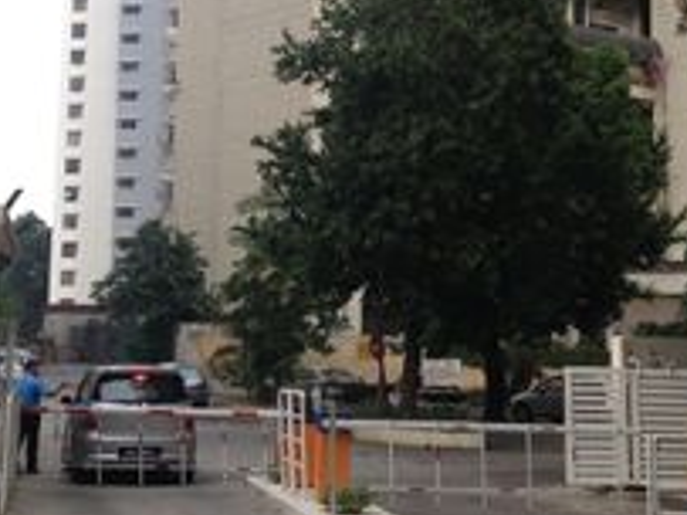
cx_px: 286
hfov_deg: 21.3
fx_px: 1825
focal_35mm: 92
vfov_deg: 15.9
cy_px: 54
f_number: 2.4
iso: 50
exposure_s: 1/312
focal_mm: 4.28
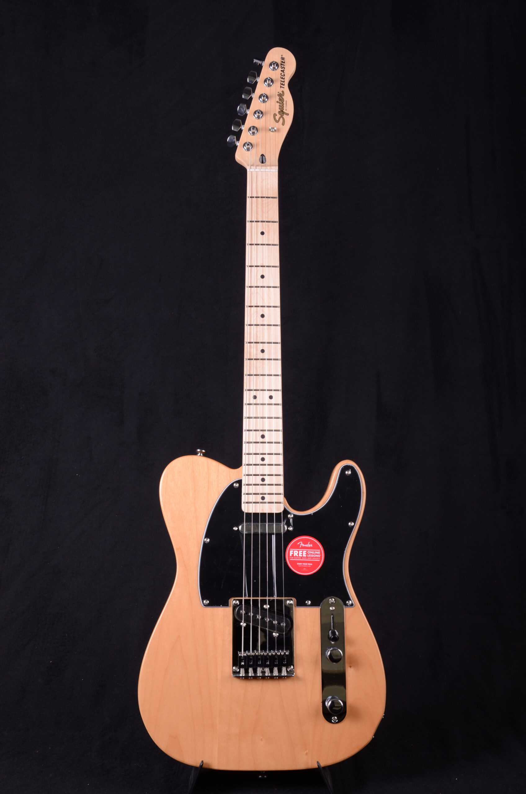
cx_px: 263
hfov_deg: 26.4
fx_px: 1123
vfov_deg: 39.0
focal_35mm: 51
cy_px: 397
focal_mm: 34
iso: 200
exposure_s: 1/200
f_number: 13
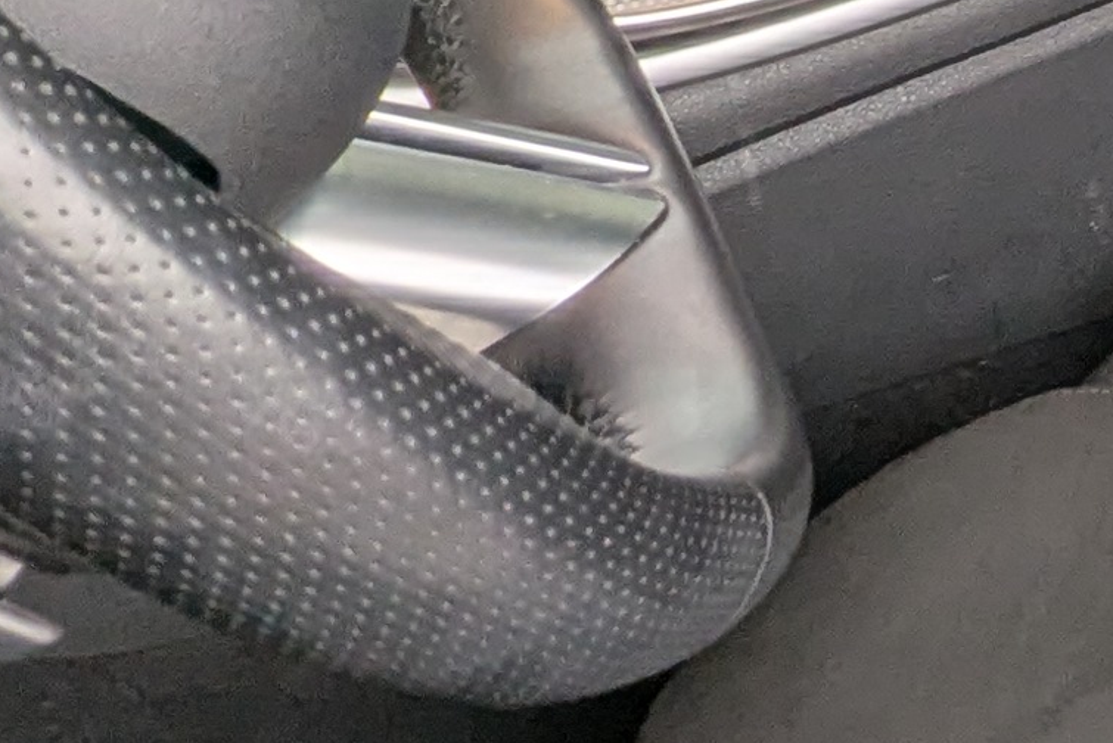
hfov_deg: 18.1
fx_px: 2783
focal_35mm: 90
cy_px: -172
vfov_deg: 14.7
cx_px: 1978
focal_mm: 2.35
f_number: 2.2
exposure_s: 1/42.8
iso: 59
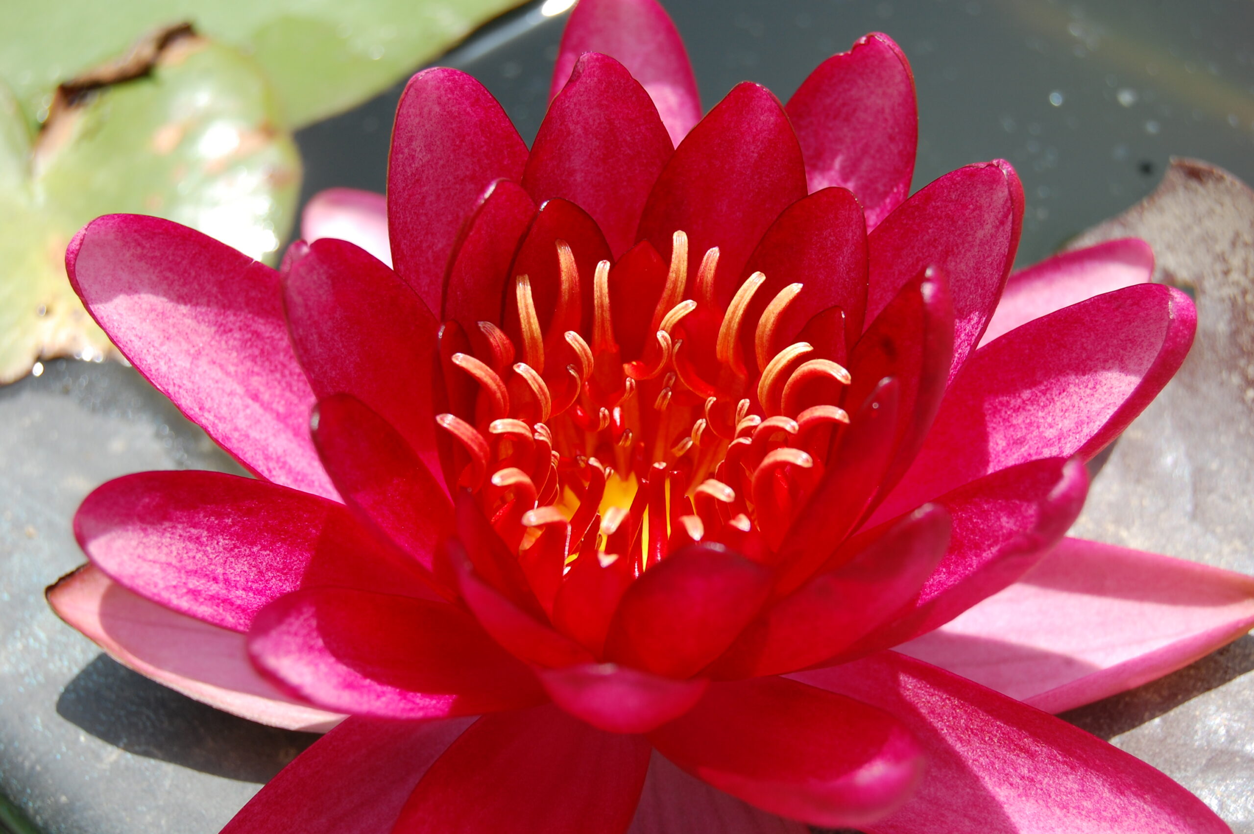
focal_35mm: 82
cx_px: 627
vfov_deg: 16.5
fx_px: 2871
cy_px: 417
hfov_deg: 24.6
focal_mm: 55
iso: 200
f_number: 8
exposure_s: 1/250
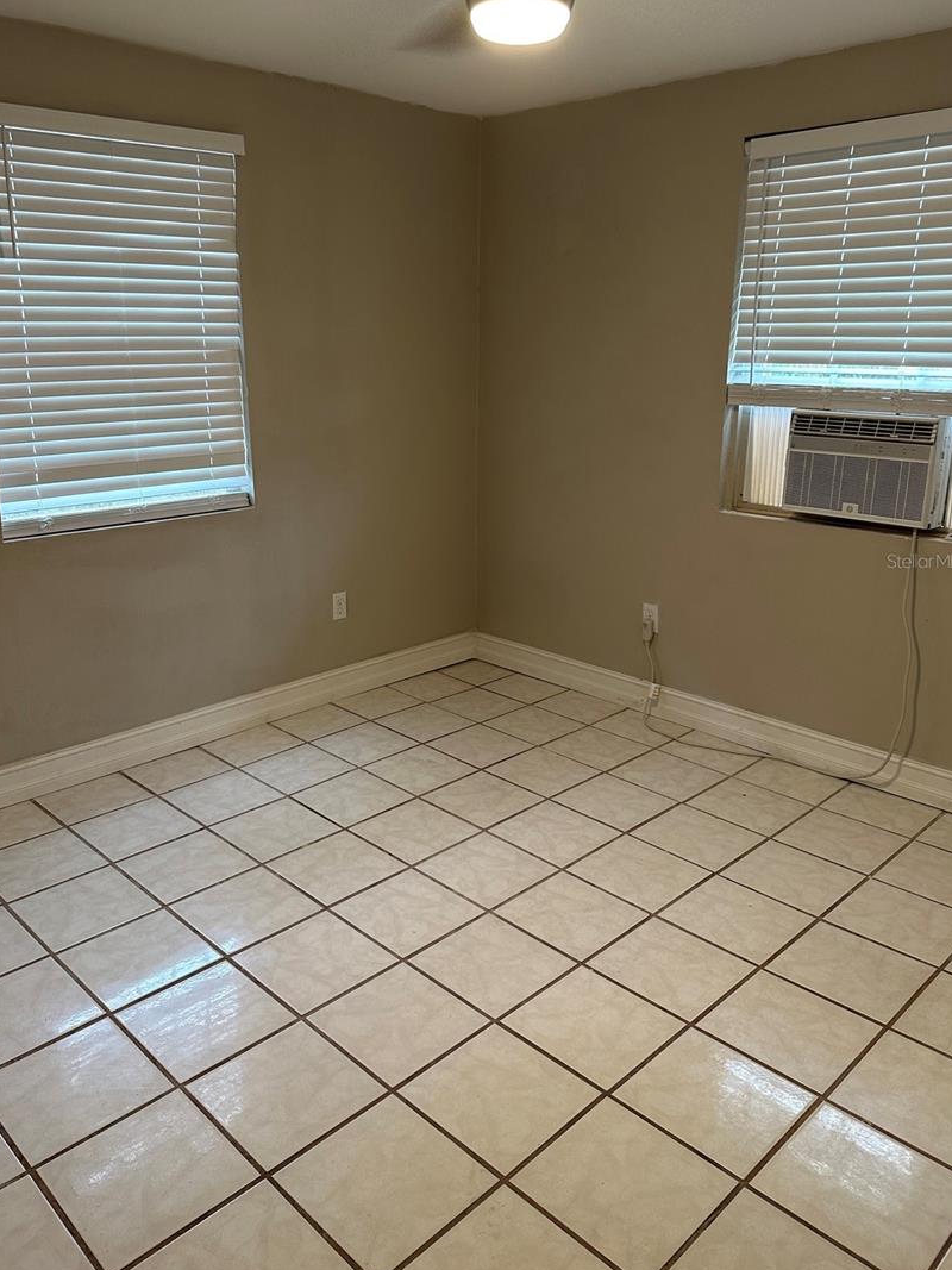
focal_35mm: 27
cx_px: 436
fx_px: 990
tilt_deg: -12.1
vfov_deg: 65.1
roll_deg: +0.4
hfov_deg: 51.3
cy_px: 561
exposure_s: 1/60
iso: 160
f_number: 1.78
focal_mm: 6.86
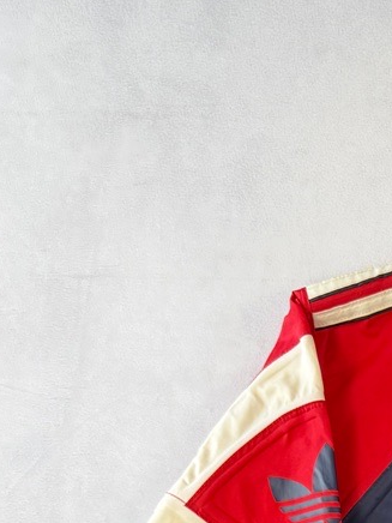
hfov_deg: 15.0
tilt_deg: -68.4
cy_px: 794
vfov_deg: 19.3
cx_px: 665
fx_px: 1329
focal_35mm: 88
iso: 50
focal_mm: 6.76
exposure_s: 1/140
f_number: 1.78
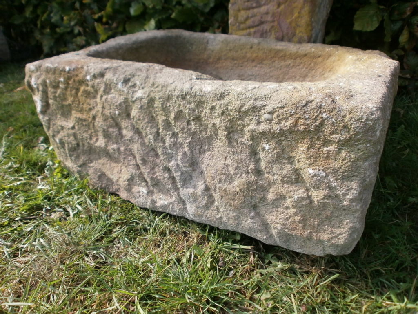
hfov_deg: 65.3
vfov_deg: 51.4
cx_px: 209
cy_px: 157
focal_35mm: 27
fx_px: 326
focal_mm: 4.8
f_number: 2.9
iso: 100
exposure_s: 1/400
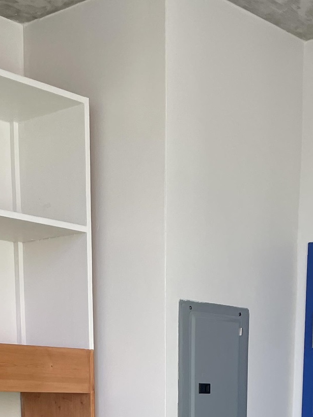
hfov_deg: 20.1
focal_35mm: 73
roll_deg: -0.6
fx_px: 881
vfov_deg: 23.5
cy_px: 544
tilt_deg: -8.4
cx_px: 185
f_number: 1.6
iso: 32
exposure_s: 1/362
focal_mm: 4.2
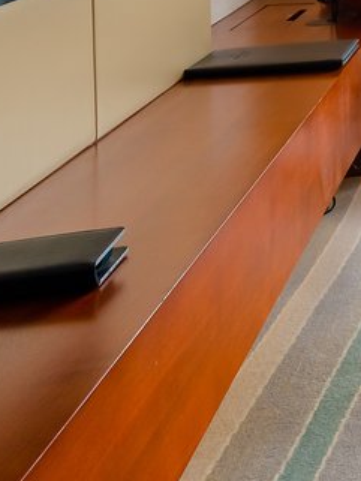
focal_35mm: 75
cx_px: 959
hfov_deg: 12.8
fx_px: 1042
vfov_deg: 23.2
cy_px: -136
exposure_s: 1/100
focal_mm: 14
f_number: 9
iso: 100
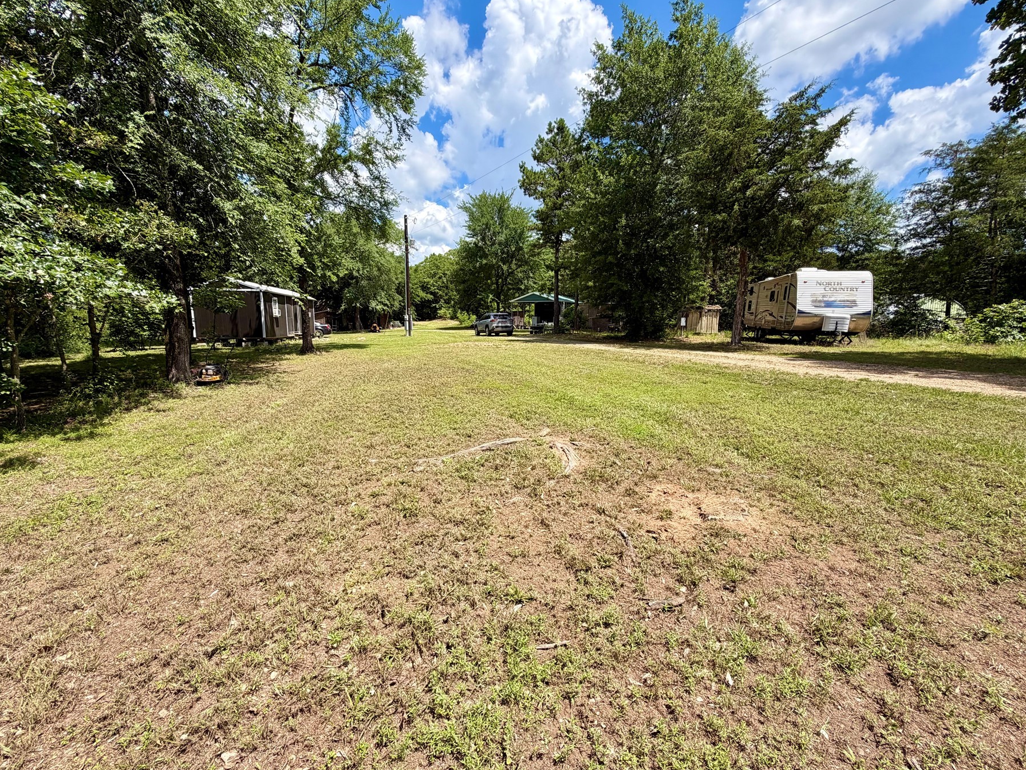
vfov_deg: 81.7
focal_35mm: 15
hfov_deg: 98.2
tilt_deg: -9.1
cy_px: 392
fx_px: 445
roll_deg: +0.3
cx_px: 503
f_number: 2.2
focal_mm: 2.22
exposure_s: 1/770
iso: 32
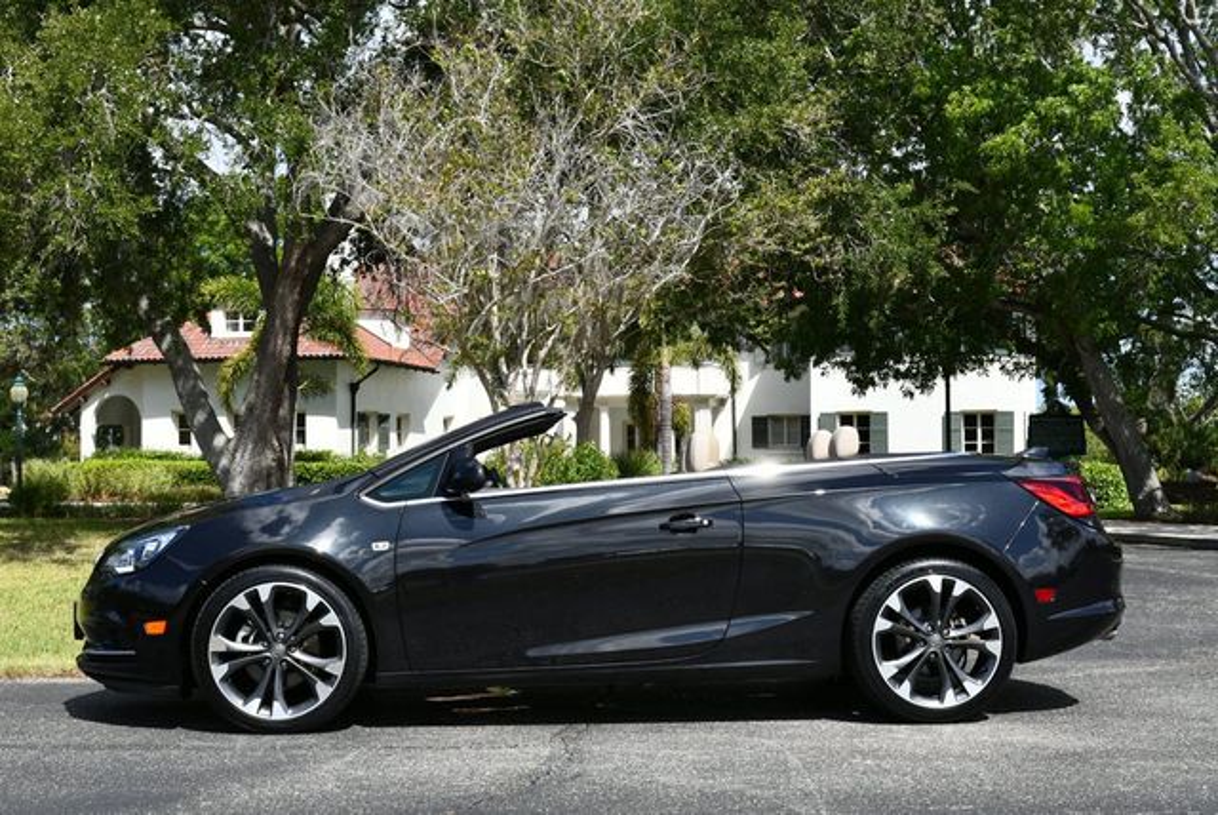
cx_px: 609
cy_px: 408
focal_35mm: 48
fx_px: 1625
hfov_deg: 41.1
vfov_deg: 28.1
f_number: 8
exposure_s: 1/250
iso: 110
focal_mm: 24
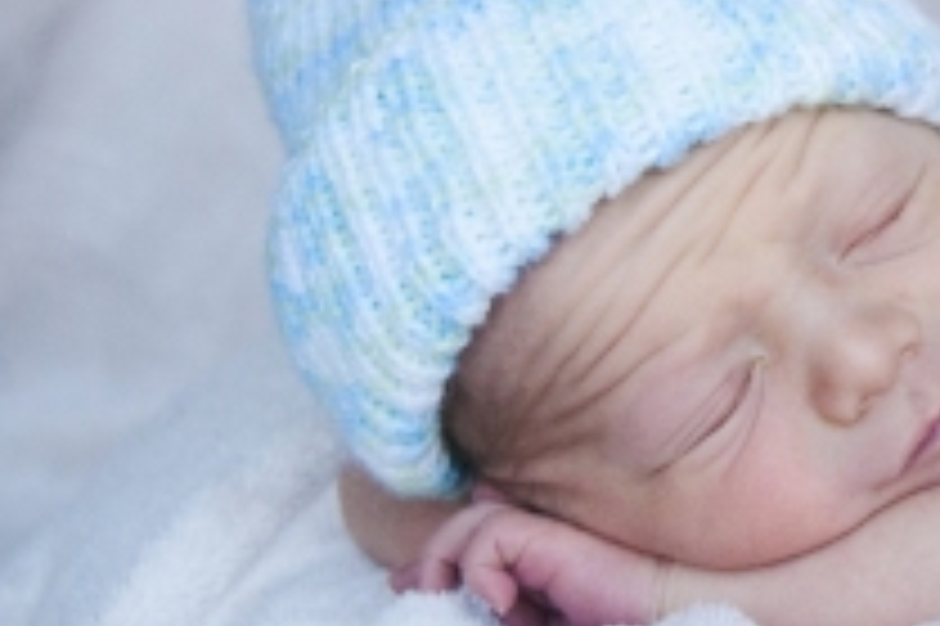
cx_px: 944
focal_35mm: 98
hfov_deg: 20.2
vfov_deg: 13.9
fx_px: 2558
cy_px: 241
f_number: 4.5
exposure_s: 1/320
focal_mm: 31
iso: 1600
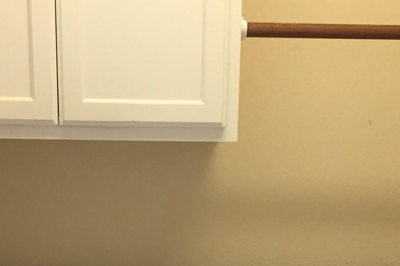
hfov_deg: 24.2
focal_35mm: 84
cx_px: 190
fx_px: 933
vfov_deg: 15.1
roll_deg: -1.9
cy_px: 393
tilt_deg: -15.8
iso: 100
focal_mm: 4.15
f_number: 2.2
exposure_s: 1/30
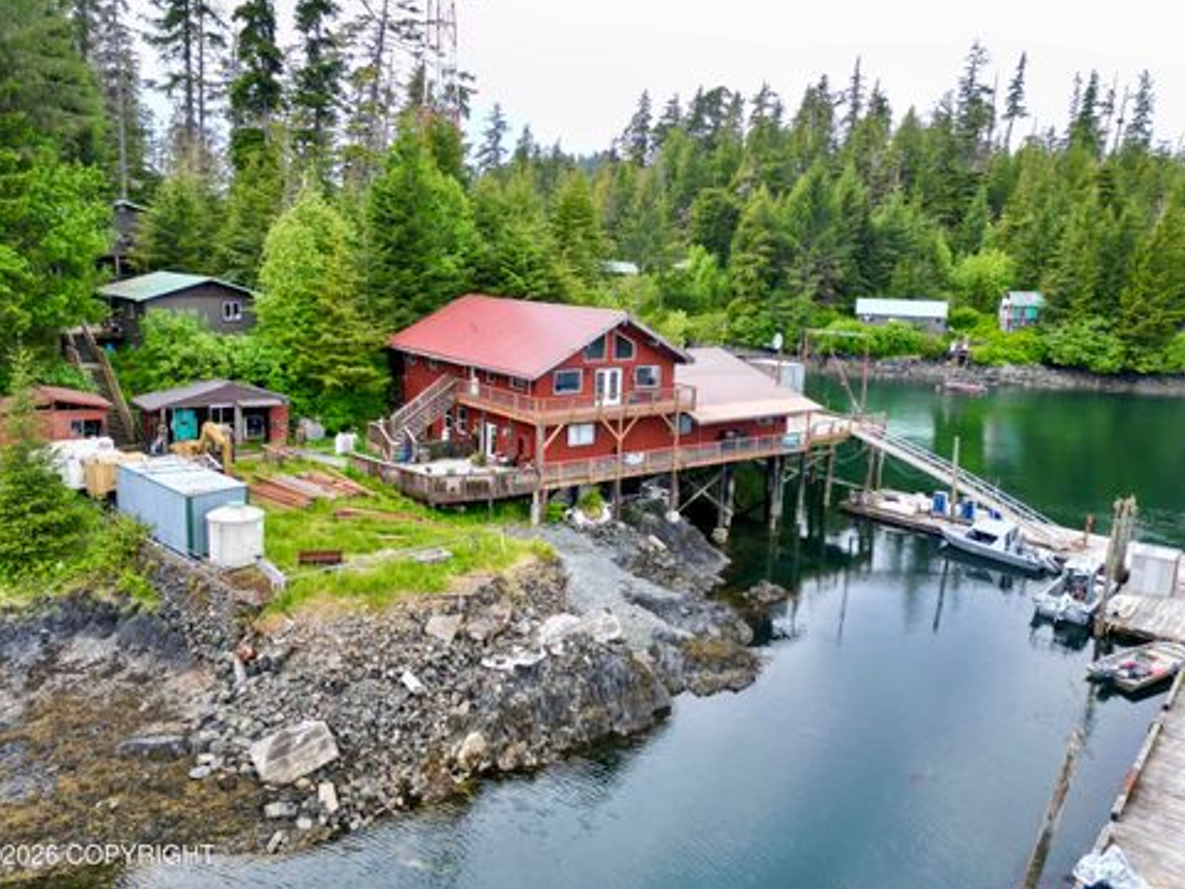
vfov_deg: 54.9
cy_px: 433
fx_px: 856
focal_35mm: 25
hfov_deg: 69.4
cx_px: 597
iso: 100
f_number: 1.7
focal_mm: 6.72
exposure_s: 1/800
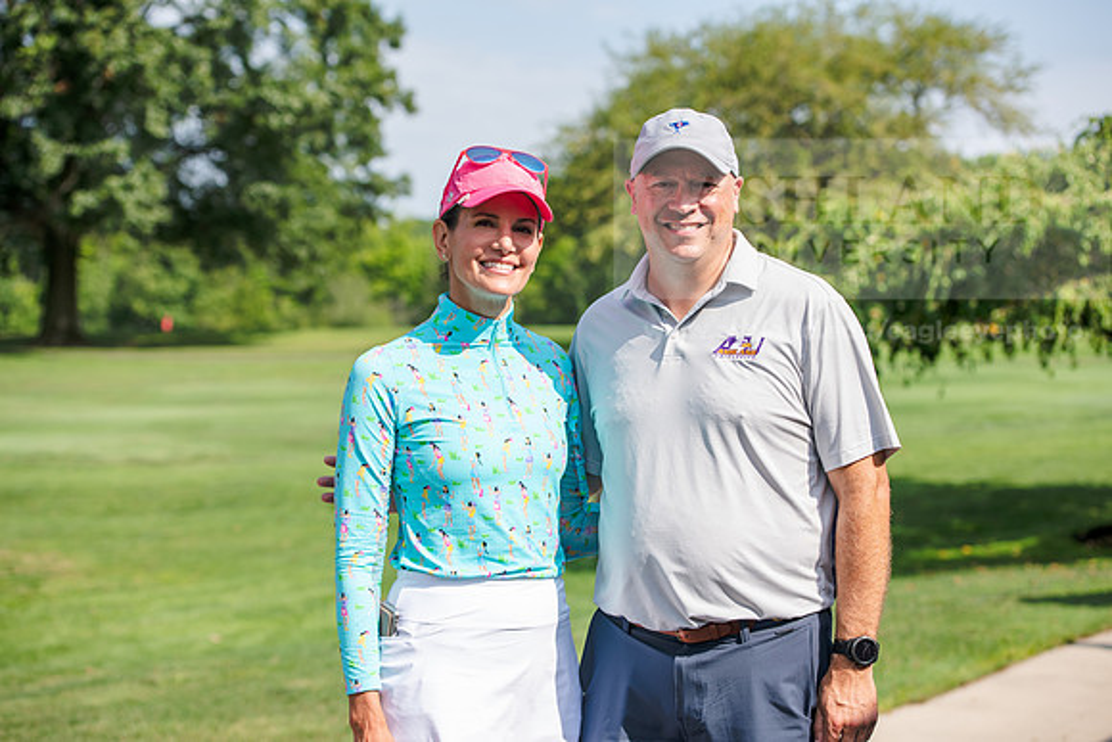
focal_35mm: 70
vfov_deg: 19.5
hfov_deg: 28.8
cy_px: 371
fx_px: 2163
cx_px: 556
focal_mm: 70
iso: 80
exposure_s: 1/500
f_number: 4
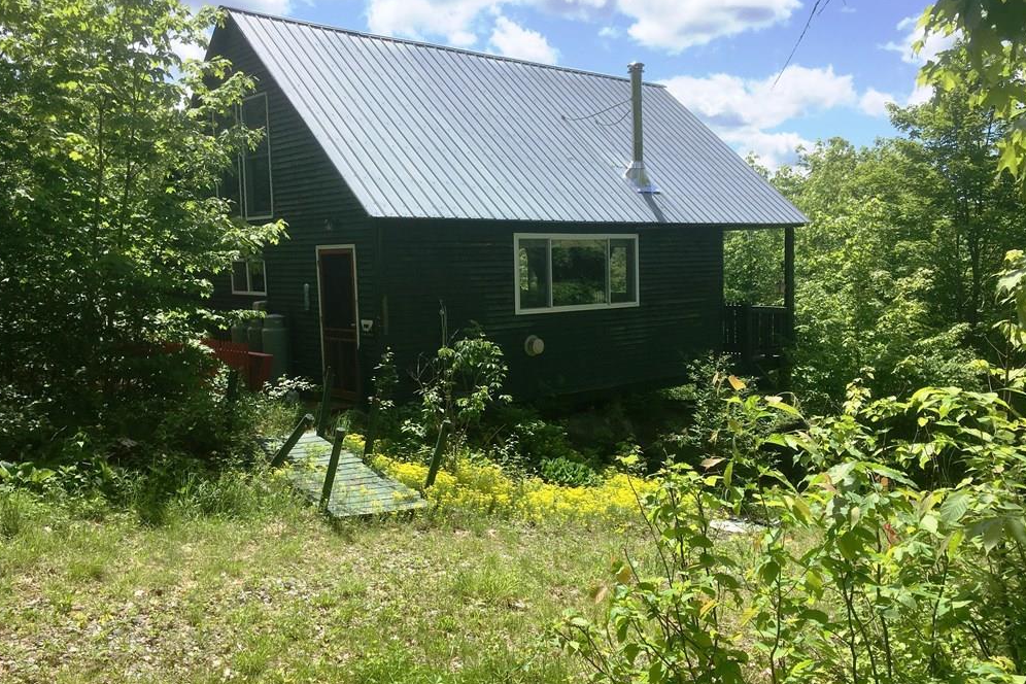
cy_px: 343
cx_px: 512
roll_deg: +0.1
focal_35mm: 31
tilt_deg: -9.0
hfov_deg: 60.3
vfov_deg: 42.3
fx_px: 883
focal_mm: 4.15
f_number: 2.2
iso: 25
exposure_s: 1/1789
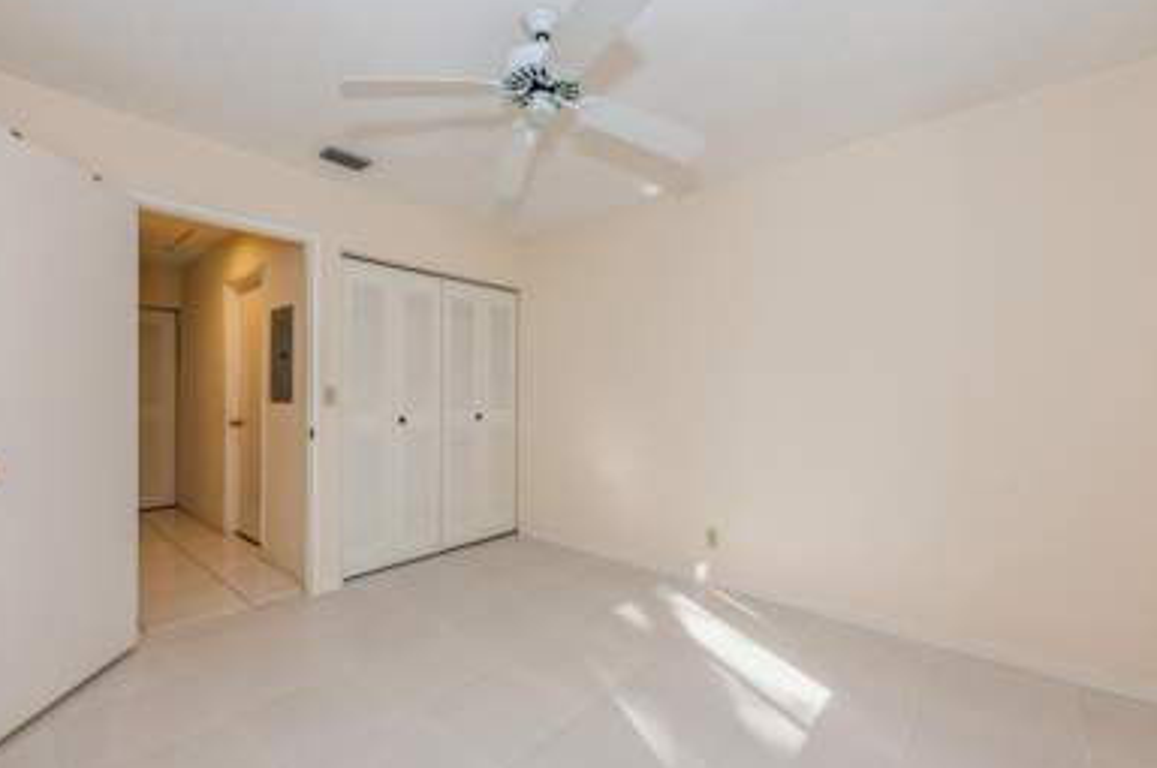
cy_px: 396
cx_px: 560
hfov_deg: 100.4
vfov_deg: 77.2
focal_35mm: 15
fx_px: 481
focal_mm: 12
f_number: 8
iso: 160
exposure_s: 1/13
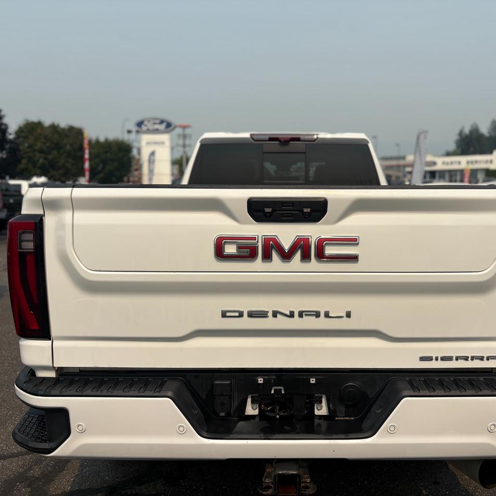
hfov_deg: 52.4
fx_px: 503
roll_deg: +0.2
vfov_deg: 52.5
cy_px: 250
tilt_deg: -5.8
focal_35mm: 31
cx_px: 283
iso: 50
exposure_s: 1/6993
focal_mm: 5.96
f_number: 1.6
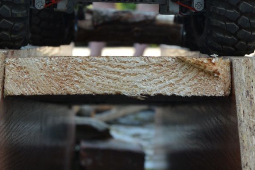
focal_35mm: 130
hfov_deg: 15.8
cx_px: 110
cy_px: -42
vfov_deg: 10.4
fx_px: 921
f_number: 5.6
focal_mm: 28
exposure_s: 1/320
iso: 400
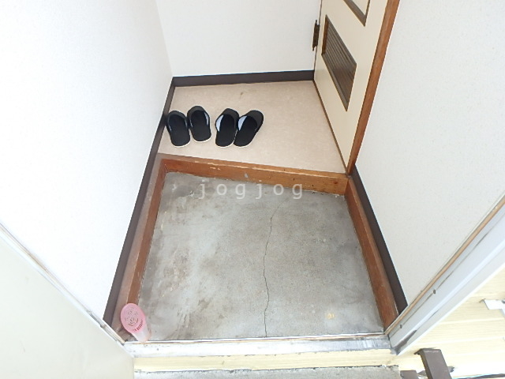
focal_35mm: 21
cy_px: 190
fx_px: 306
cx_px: 252
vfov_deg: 63.4
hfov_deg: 79.0
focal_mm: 3.7
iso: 200
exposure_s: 1/60
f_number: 3.5
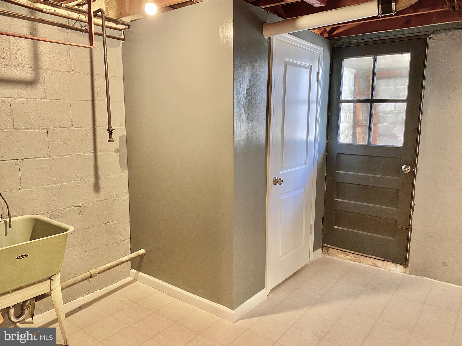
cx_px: 231
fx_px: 347
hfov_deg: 67.3
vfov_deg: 53.1
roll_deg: -0.1
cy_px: 173
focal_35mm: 26
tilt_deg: -9.1
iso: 400
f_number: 1.8
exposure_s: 1/60
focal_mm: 4.25
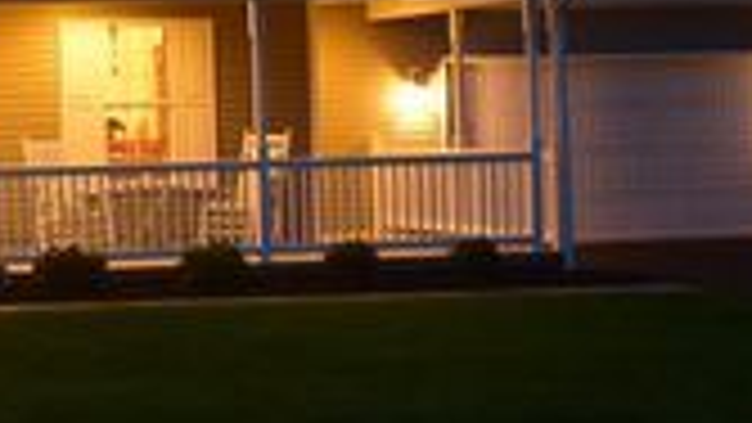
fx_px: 2165
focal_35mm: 109
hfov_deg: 18.6
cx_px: -153
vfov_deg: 11.2
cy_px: 148
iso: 800
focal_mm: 23
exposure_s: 1/10
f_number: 3.8
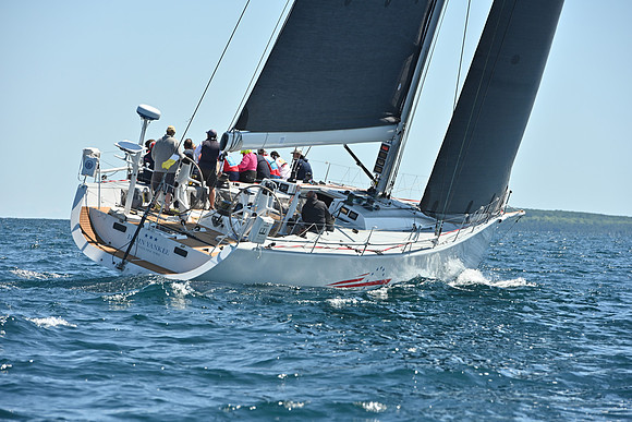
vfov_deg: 6.9
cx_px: 316
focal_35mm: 200
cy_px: 211
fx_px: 3512
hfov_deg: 10.3
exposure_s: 1/1000
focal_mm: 200
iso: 320
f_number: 8
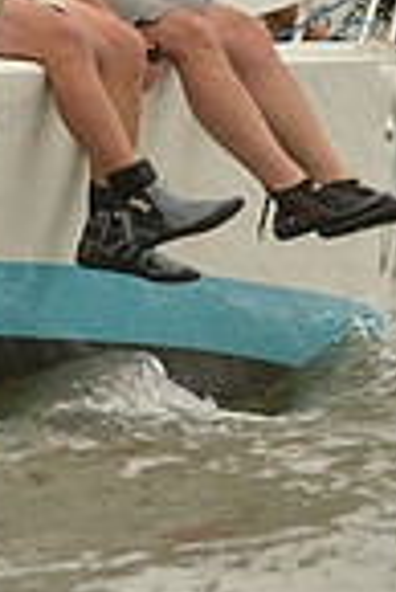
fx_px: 13151
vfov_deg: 2.6
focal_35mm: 799
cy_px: -108
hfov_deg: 1.7
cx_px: 274
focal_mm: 200
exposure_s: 1/1250
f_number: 6.3
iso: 400
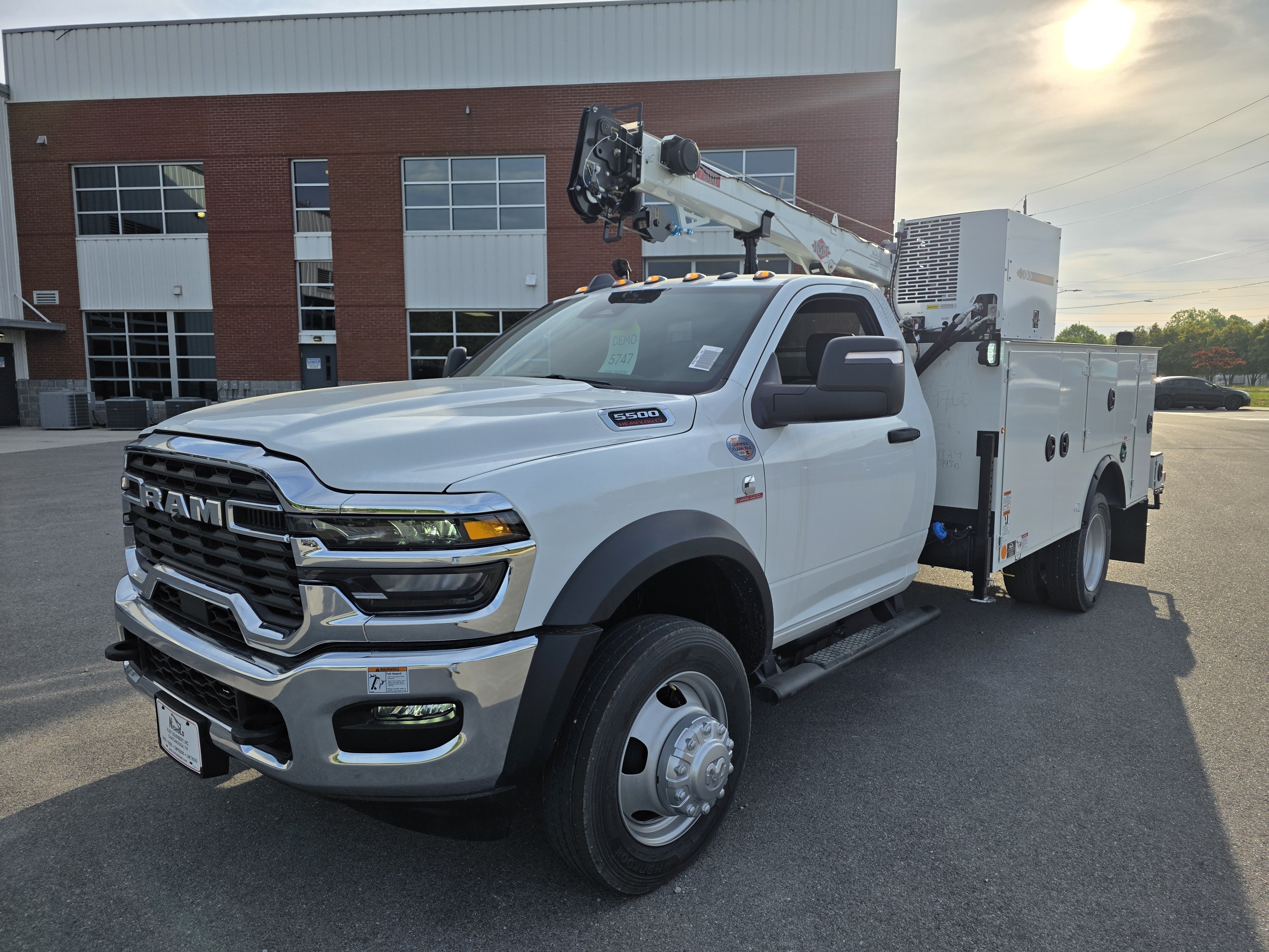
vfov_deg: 58.9
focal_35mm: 23
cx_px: 634
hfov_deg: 73.9
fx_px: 843
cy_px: 476
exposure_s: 1/7944
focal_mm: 6.3
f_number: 1.7
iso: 50
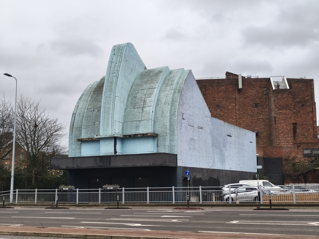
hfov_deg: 41.2
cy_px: 120
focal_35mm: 46
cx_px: 160
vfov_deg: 31.5
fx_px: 424
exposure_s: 1/446
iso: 50
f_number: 1.65
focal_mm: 6.14
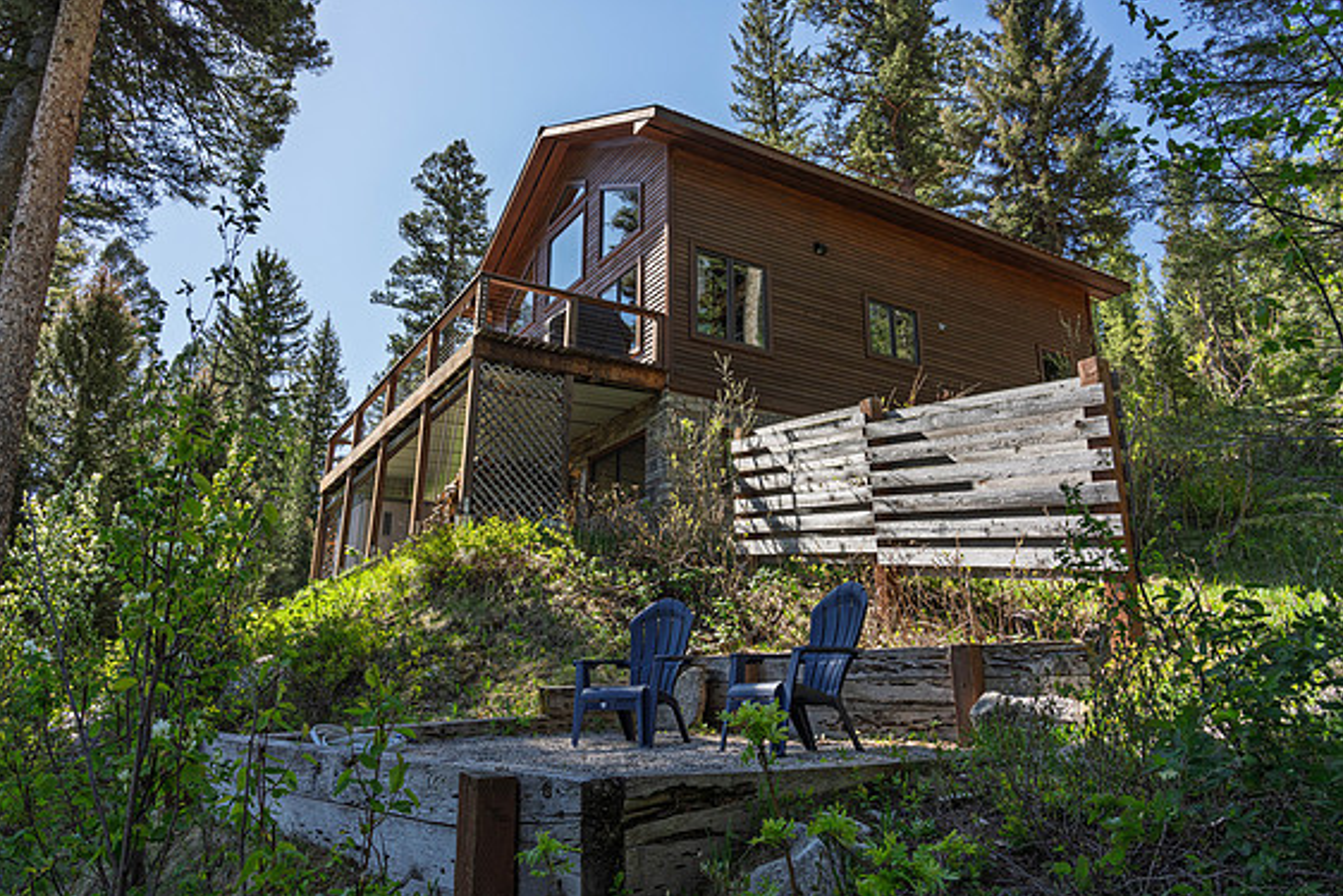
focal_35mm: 25
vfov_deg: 51.3
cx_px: 652
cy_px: 438
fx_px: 933
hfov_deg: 71.5
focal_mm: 24
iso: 400
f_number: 13
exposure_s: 1/160
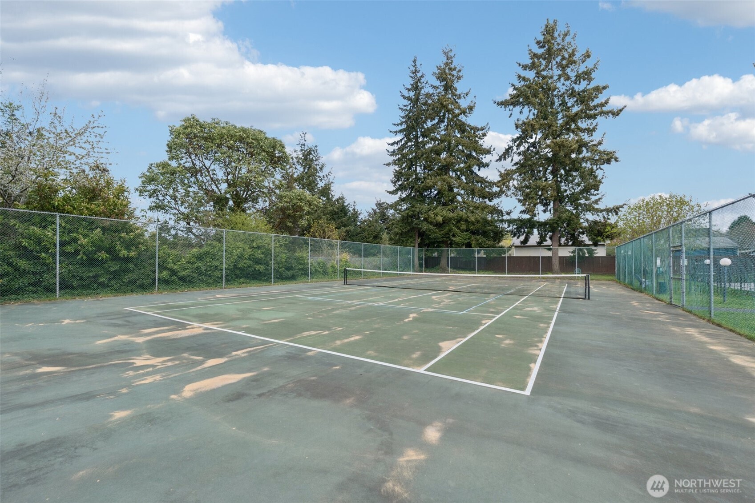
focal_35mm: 15
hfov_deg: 100.4
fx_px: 315
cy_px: 252
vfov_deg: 77.3
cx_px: 378
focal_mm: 10
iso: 100
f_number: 9
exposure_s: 1/60
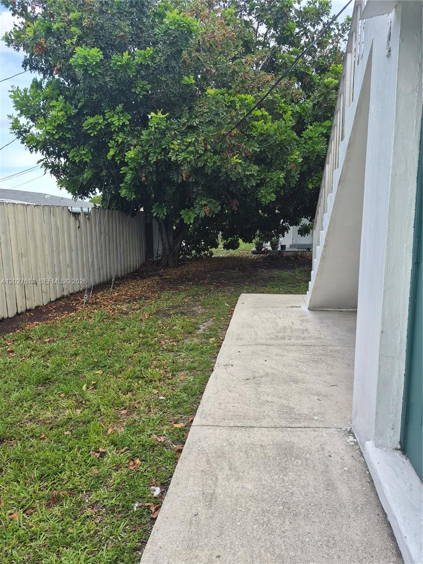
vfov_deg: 73.9
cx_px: 212
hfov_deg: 58.9
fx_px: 375
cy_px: 282
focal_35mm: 23
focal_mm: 5.4
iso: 80
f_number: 1.8
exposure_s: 1/1080
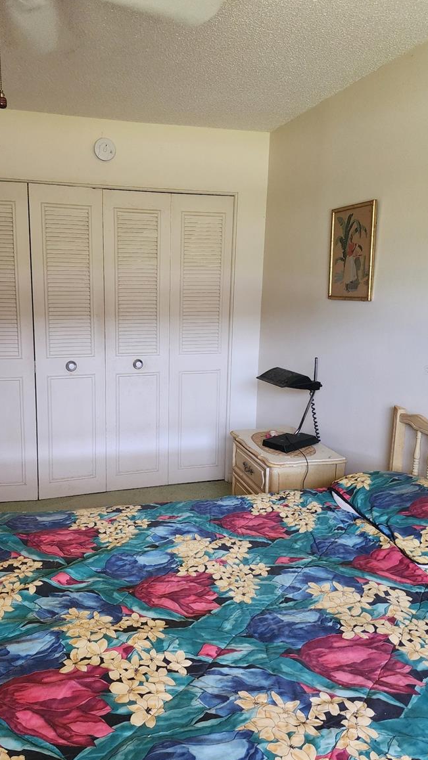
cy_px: 370
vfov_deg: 71.9
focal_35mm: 26
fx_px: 524
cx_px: 176
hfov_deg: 44.2
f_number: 1.8
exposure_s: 1/60.2
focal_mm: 6.4
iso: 640
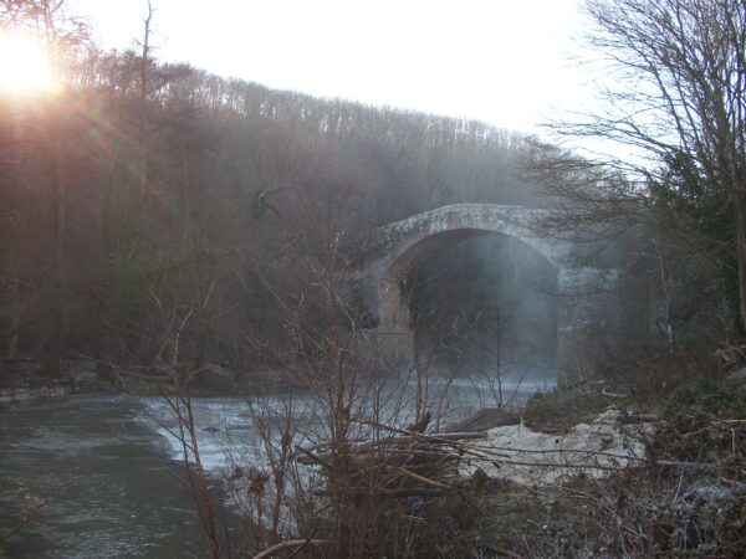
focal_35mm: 35
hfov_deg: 52.6
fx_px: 754
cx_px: 373
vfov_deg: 40.7
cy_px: 280
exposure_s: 1/125
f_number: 3.1
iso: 80
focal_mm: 6.3
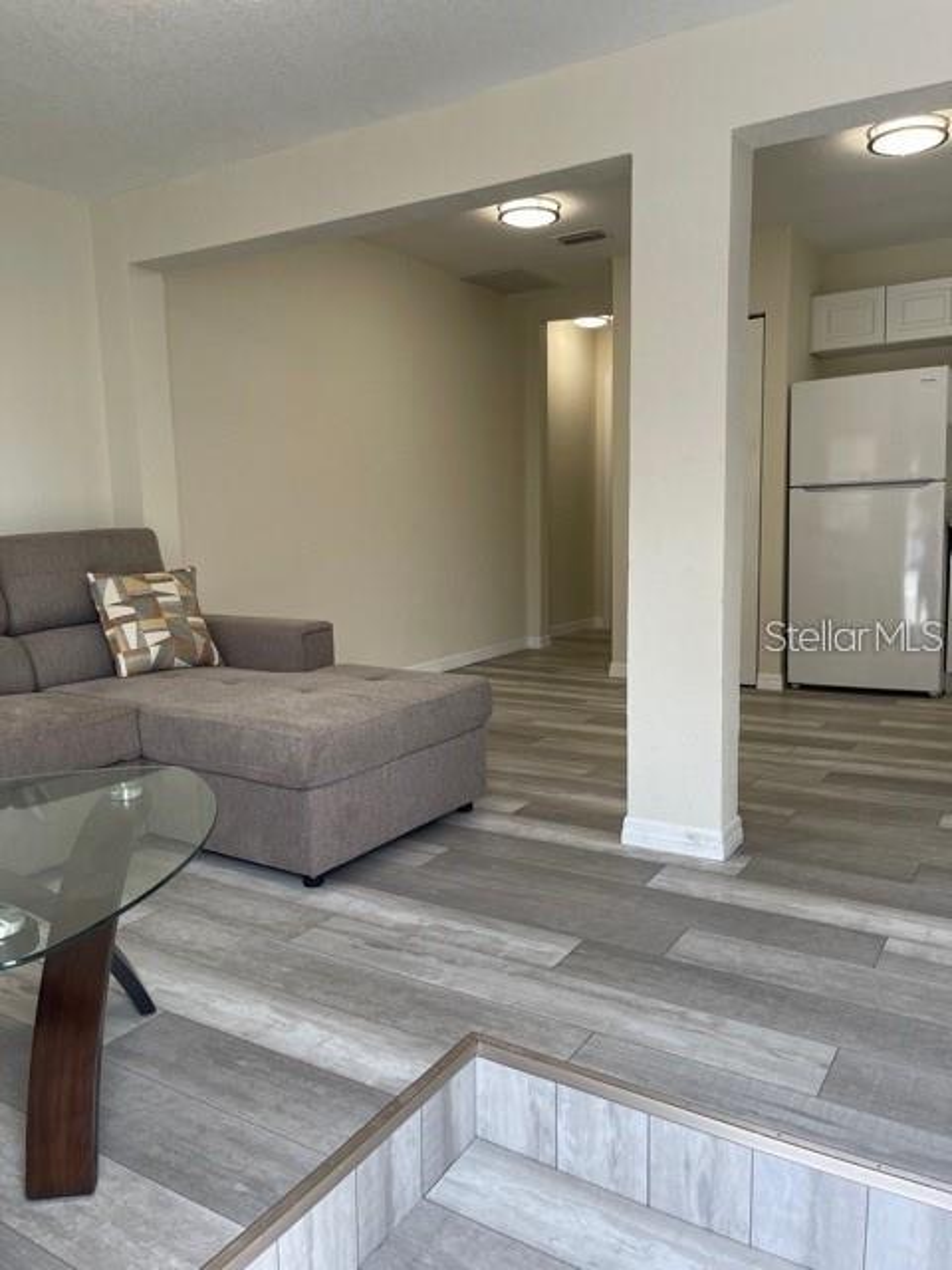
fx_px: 953
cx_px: 476
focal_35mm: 26
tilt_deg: -7.0
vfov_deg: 67.3
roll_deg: +1.6
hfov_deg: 53.1
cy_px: 635
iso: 50
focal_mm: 5.1
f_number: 1.6
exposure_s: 1/120
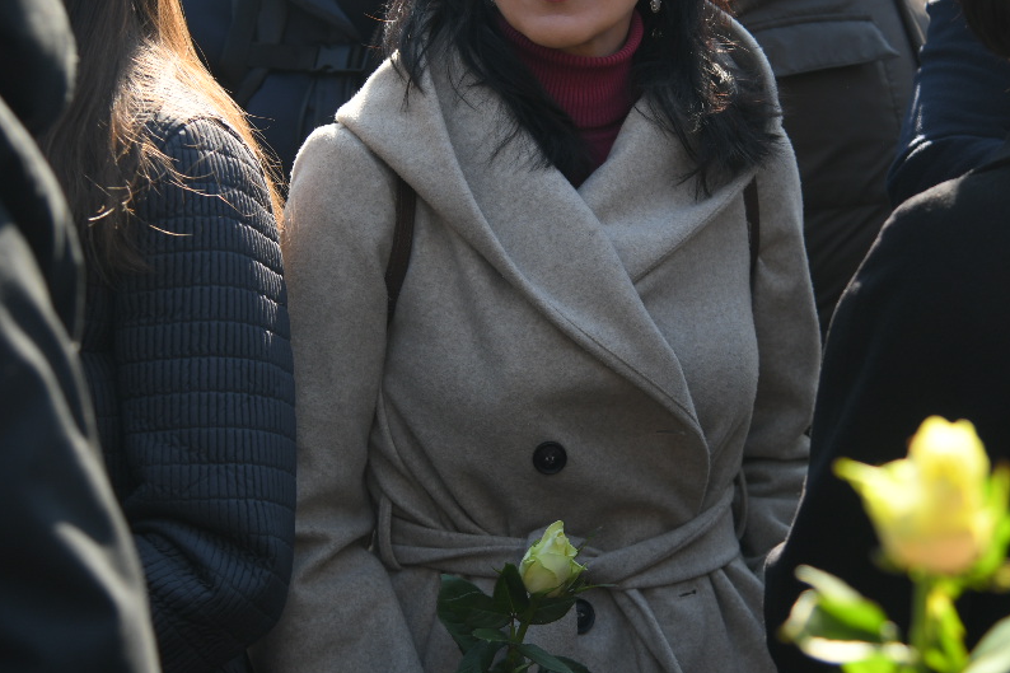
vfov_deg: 13.4
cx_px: 588
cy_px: 176
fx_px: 2861
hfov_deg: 20.0
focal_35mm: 102
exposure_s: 1/500
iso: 200
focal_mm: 50
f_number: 4
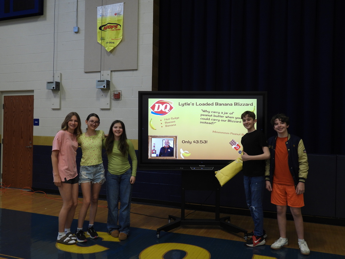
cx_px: 172
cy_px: 130
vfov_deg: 42.9
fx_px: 329
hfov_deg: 55.4
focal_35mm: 33
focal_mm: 5.9
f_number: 3.2
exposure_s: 1/30
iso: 125
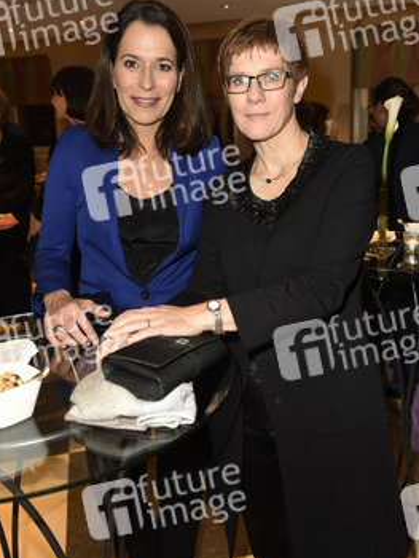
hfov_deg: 41.8
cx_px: 210
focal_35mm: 34
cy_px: 263
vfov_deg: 53.9
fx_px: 548
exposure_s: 1/50
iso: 1000
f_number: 5
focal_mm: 31
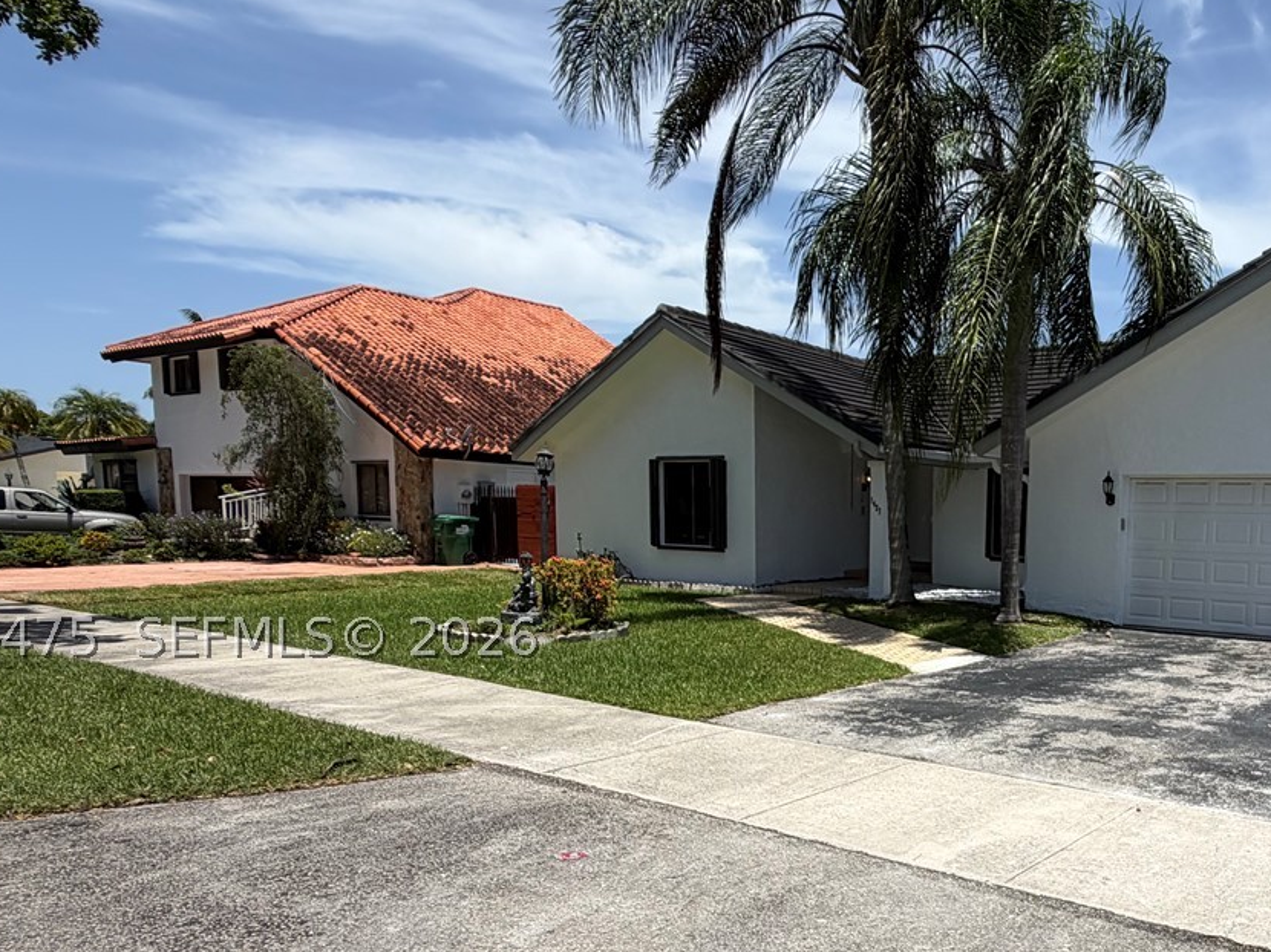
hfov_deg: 60.4
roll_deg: -0.8
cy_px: 637
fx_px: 991
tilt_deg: -2.6
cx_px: 1008
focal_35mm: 27
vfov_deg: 50.4
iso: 20
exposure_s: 1/1167
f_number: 2.2
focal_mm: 2.22
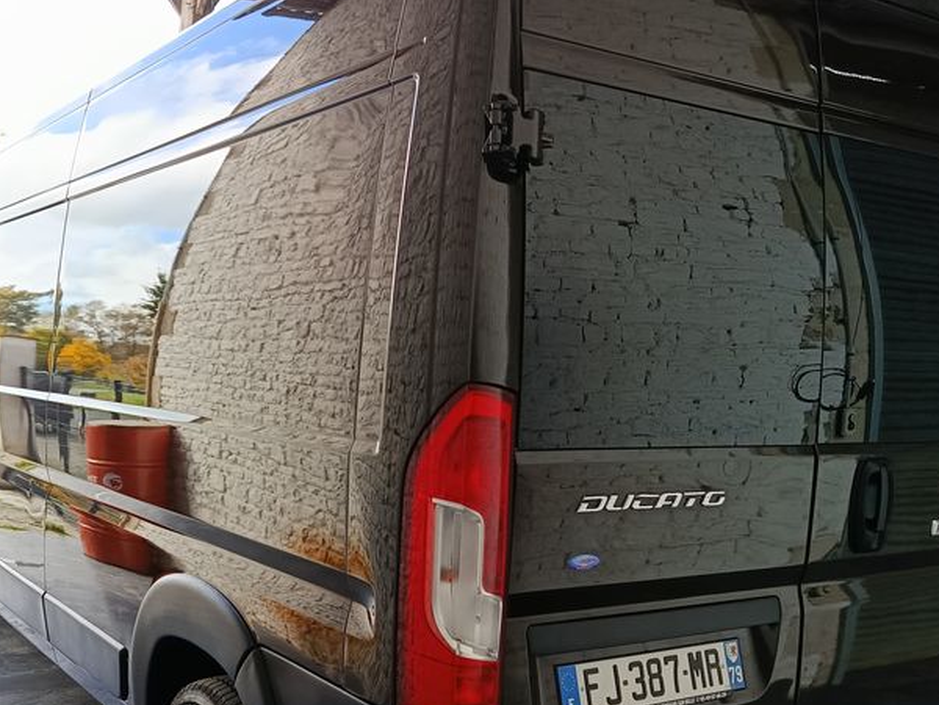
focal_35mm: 40
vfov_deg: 35.8
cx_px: 368
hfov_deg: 46.5
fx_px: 1085
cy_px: 437
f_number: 1.7
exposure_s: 1/100
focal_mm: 5.24
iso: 62
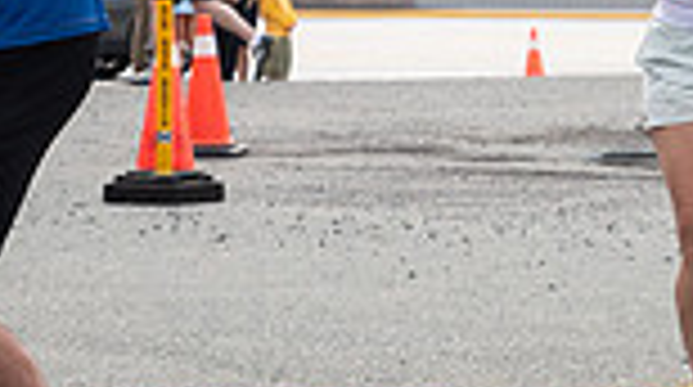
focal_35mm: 266
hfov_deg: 8.1
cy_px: -135
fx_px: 4879
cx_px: 716
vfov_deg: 4.5
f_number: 4
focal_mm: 52
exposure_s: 1/3200
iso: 800
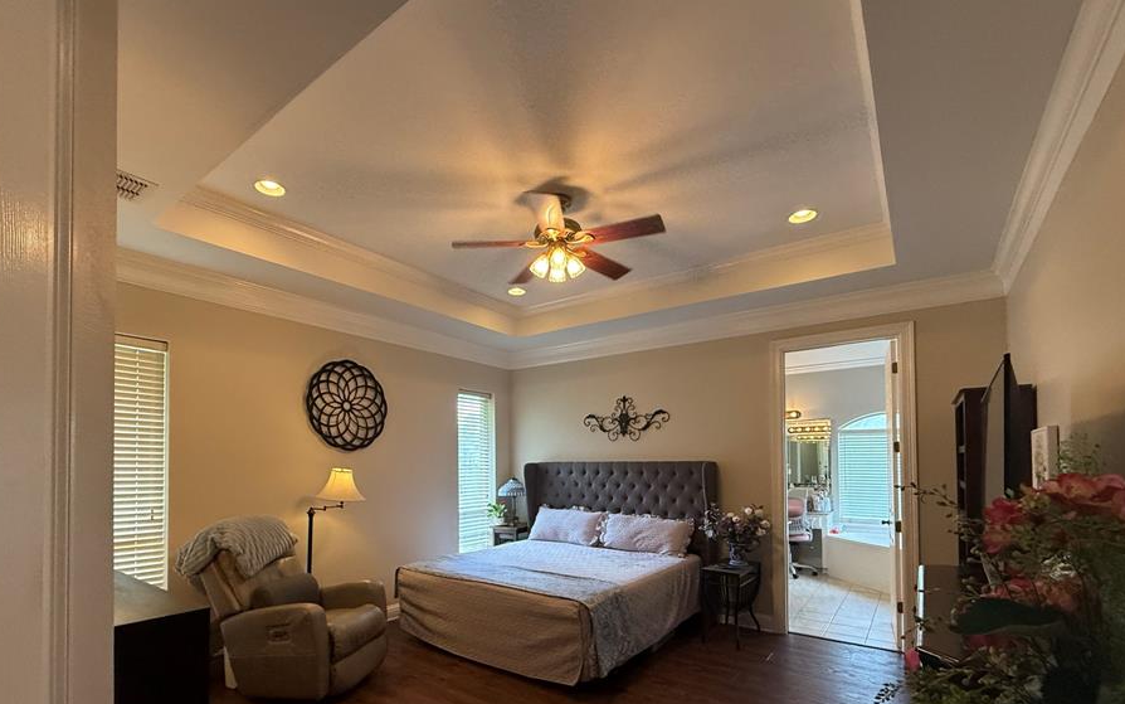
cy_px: 453
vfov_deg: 66.7
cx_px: 527
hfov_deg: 94.2
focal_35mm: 17
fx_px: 521
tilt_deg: +0.6
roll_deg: +0.8
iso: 400
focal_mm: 2.22
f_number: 2.2
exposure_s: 1/120
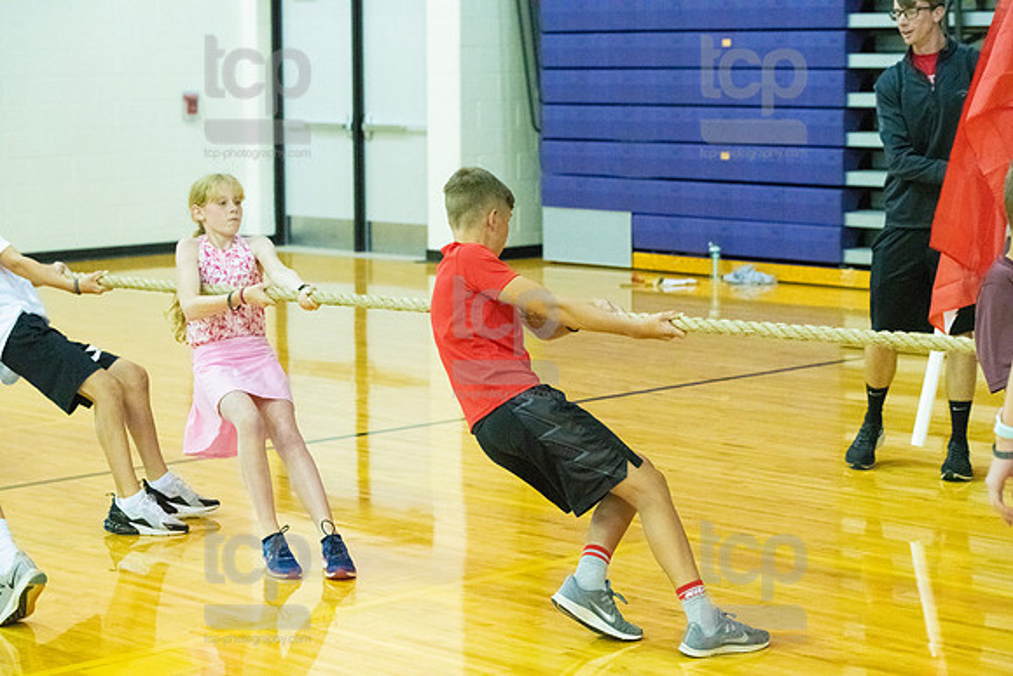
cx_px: 506
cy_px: 338
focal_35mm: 86
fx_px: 2420
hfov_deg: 23.6
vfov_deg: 15.9
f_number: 4.5
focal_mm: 86
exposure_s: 1/640
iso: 6400
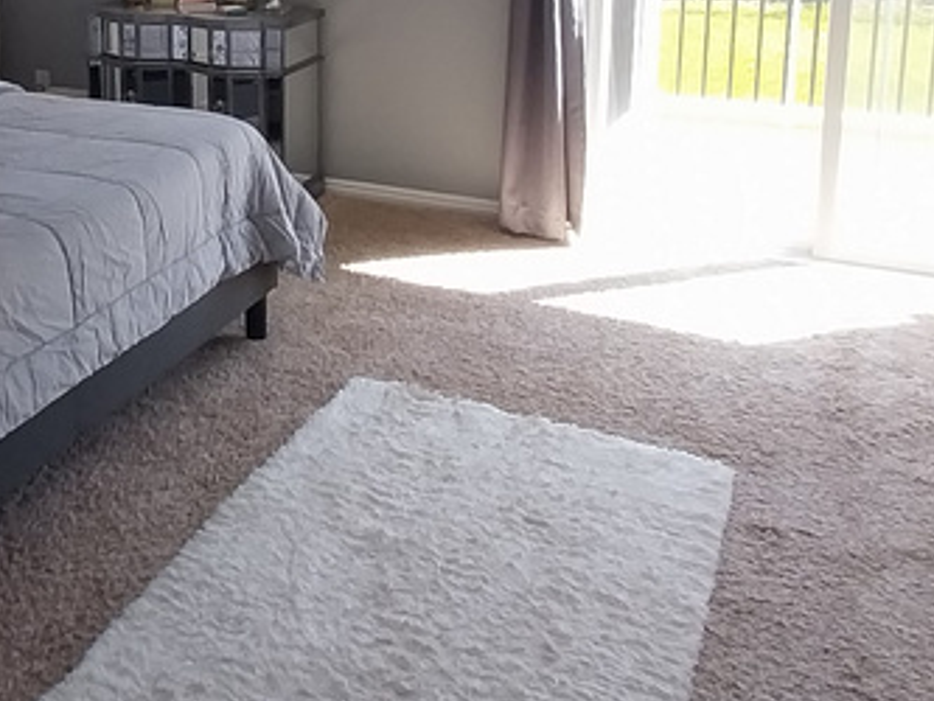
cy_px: 39
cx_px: 157
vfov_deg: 33.6
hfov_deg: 44.0
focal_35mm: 40
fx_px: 1080
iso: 80
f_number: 2.2
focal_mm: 1.13
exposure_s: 1/121
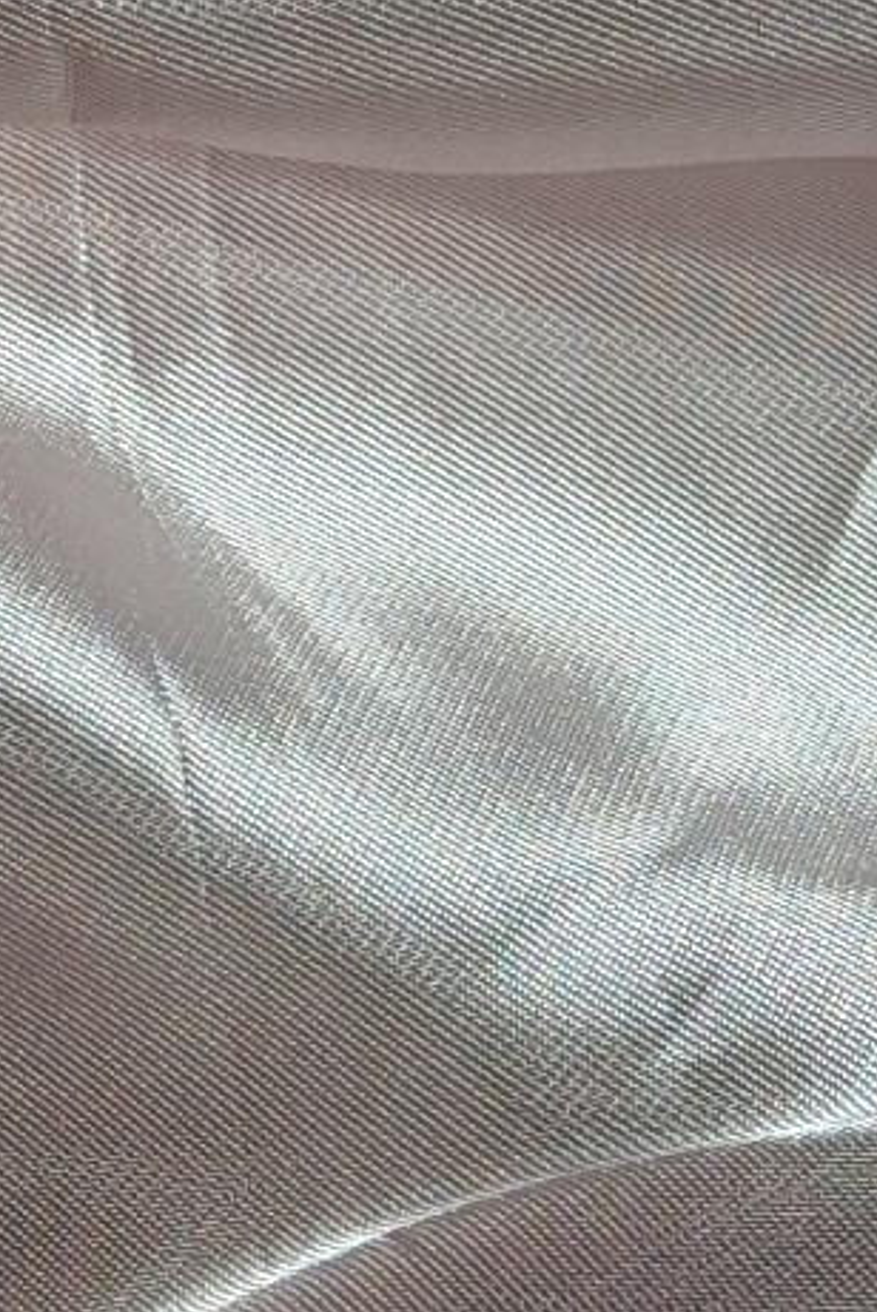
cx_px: -1509
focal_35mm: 149
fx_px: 5436
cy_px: -916
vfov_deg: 12.7
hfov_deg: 8.2
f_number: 1.8
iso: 25
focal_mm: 4
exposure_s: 1/2000
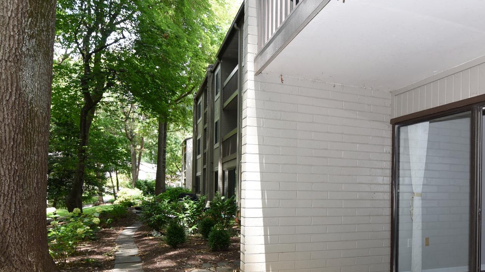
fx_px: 347
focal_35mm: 27
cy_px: 183
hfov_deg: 69.2
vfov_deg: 42.3
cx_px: 290
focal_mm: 16
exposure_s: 1/160
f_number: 7.1
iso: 800
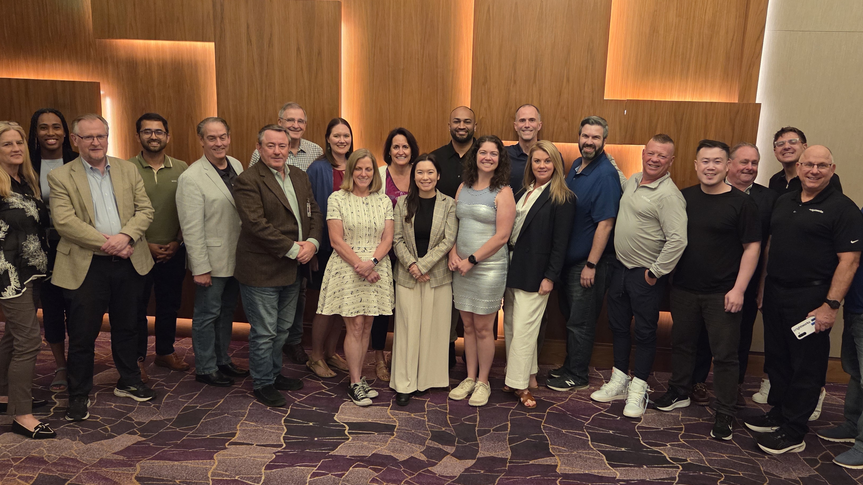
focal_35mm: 31
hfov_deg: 62.6
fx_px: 709
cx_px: 452
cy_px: 250
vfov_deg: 37.8
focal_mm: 5.4
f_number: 1.8
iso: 1250
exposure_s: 1/120
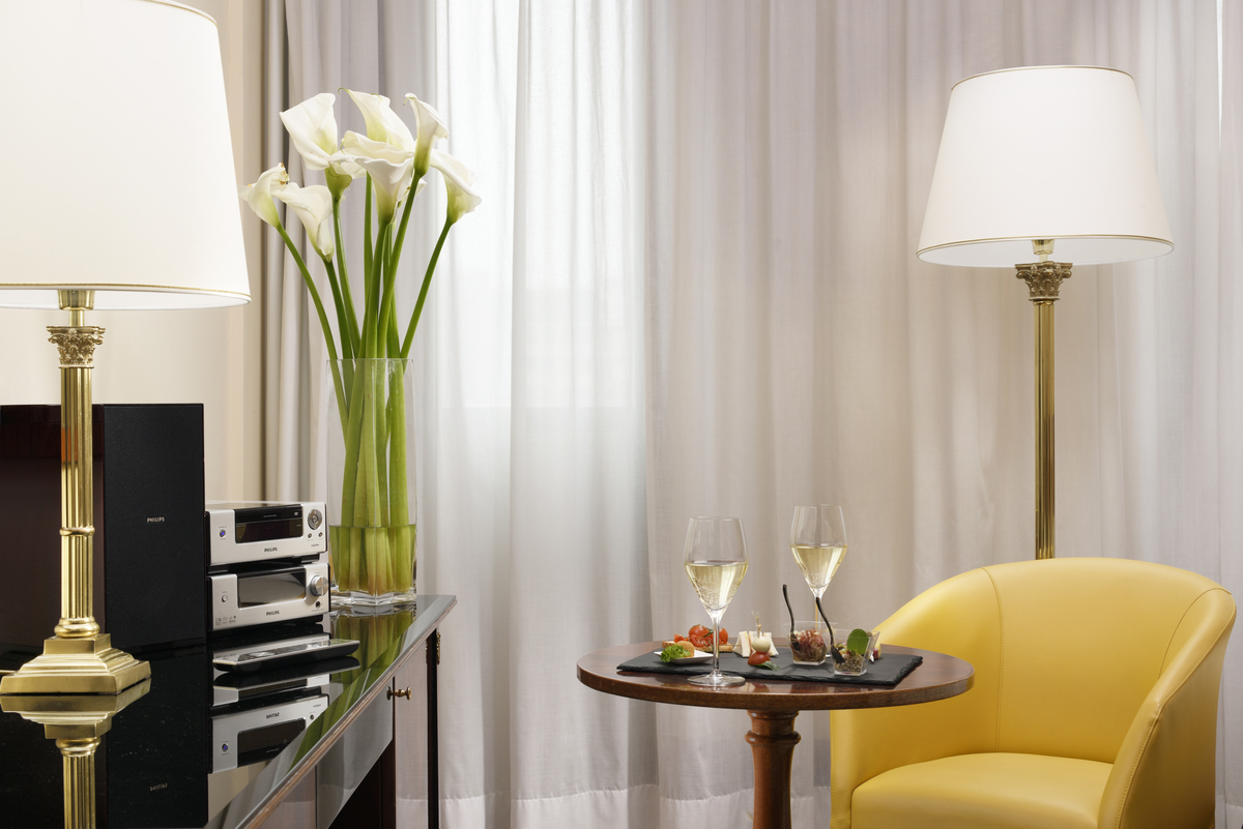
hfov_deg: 39.6
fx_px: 1727
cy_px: 414
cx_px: 622
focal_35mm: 50
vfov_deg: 27.0
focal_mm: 50
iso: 100
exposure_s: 1/200
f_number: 13
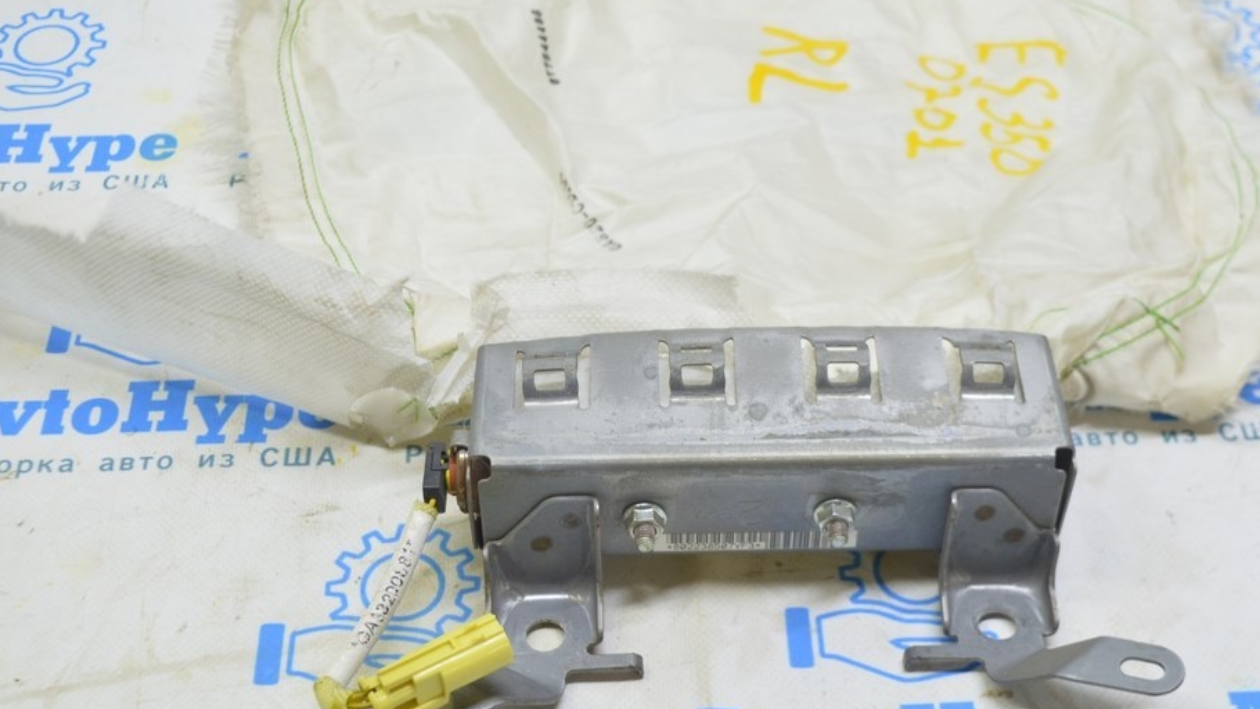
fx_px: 1771
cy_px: 366
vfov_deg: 22.6
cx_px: 678
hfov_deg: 39.1
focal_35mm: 53
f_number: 5.6
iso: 400
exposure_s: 1/20
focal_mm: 30
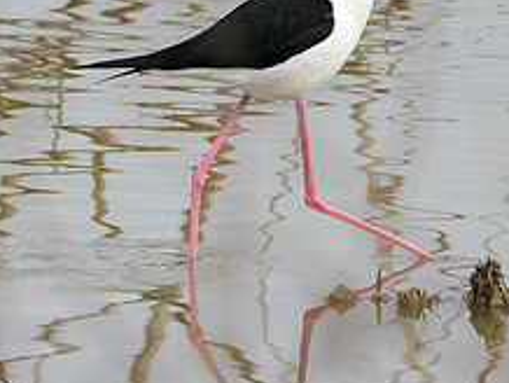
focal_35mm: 1920
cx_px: 78
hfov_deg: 1.0
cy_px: 25
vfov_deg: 0.8
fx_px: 28263
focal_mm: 500
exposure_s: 1/1600
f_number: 9
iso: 640
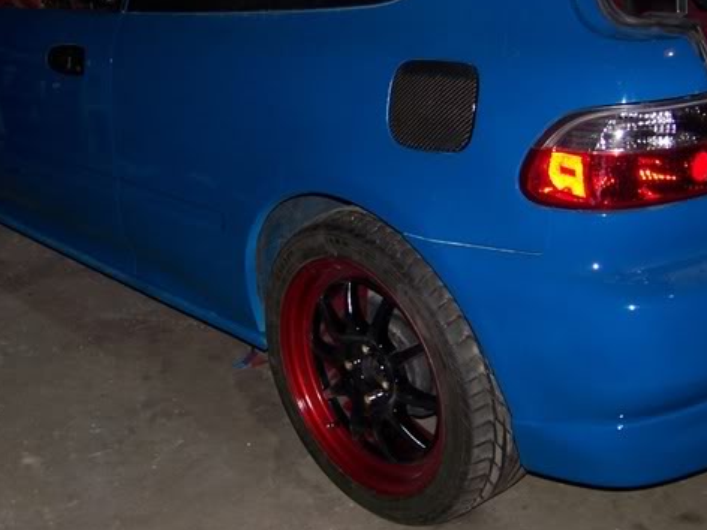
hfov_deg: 31.6
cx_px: 280
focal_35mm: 61
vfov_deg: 24.0
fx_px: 1246
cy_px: 195
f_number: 2.8
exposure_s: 1/30
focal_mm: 5.85
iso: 64
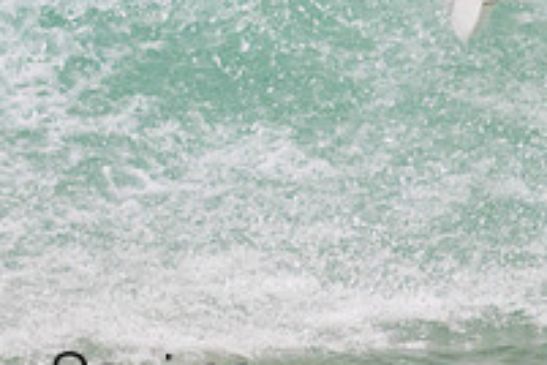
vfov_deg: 0.5
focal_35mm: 2727
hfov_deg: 0.8
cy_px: -172
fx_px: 41432
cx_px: 191
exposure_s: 1/2000
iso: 1600
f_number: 11
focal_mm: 800
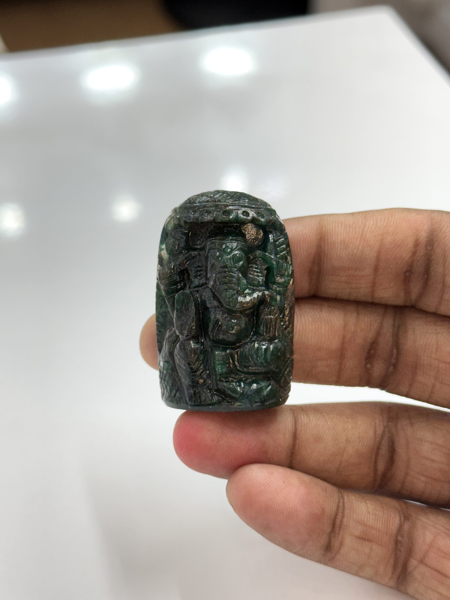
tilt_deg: -39.6
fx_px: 832
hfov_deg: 30.3
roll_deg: -1.5
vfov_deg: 39.7
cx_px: 225
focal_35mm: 48
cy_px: 300
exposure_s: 1/100
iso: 64
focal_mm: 6.76
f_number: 1.78
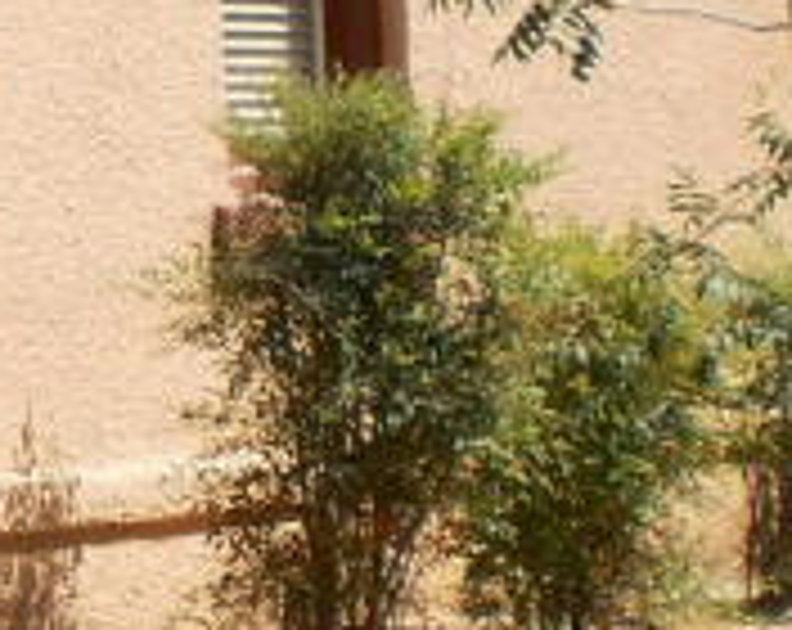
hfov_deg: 9.3
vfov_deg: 7.5
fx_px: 4795
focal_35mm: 205
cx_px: -270
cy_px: 63
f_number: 4.6
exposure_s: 1/640
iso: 100
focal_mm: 6.3
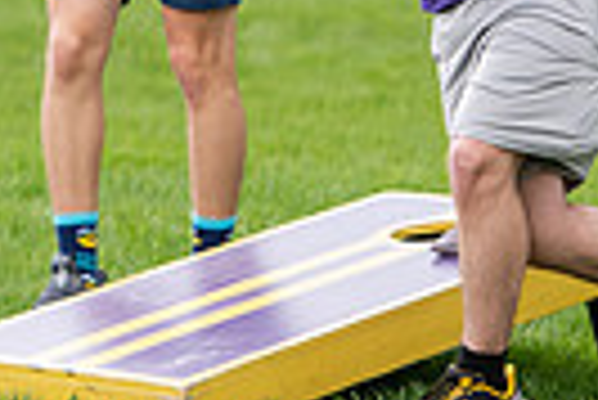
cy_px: -209
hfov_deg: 3.6
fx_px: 9445
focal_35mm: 568
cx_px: -36
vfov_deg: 2.4
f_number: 3.5
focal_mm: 130
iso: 400
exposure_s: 1/500
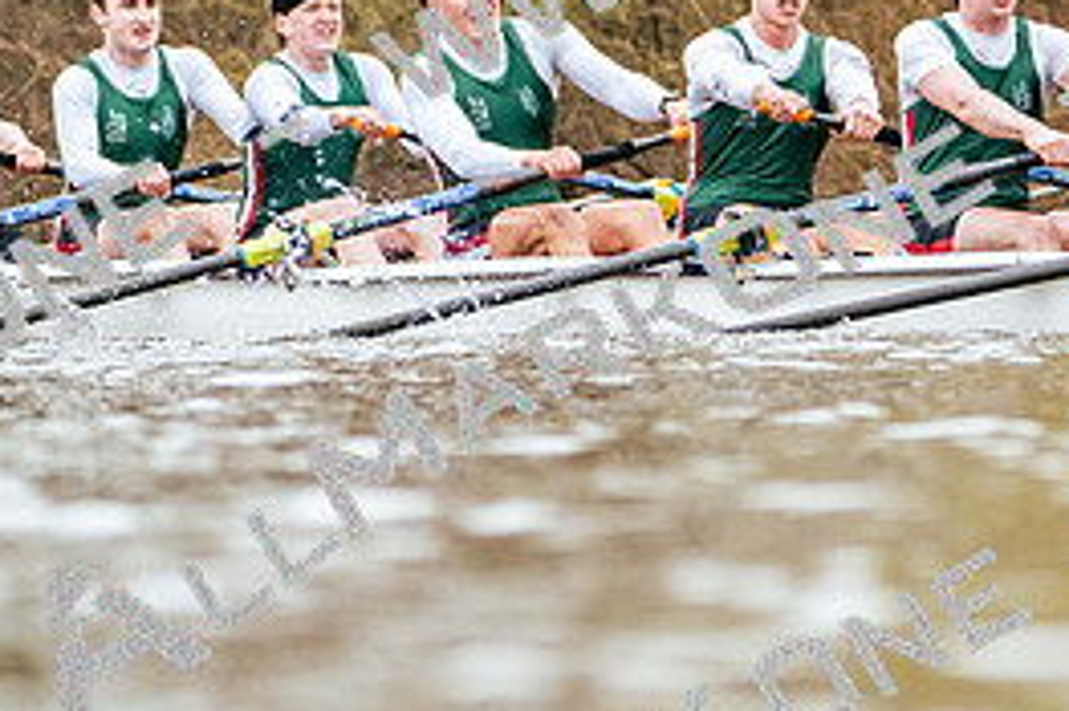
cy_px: 112
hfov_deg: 4.0
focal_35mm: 512
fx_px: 15193
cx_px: 874
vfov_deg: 2.7
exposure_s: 1/2000
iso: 5000
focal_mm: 232
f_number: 6.3
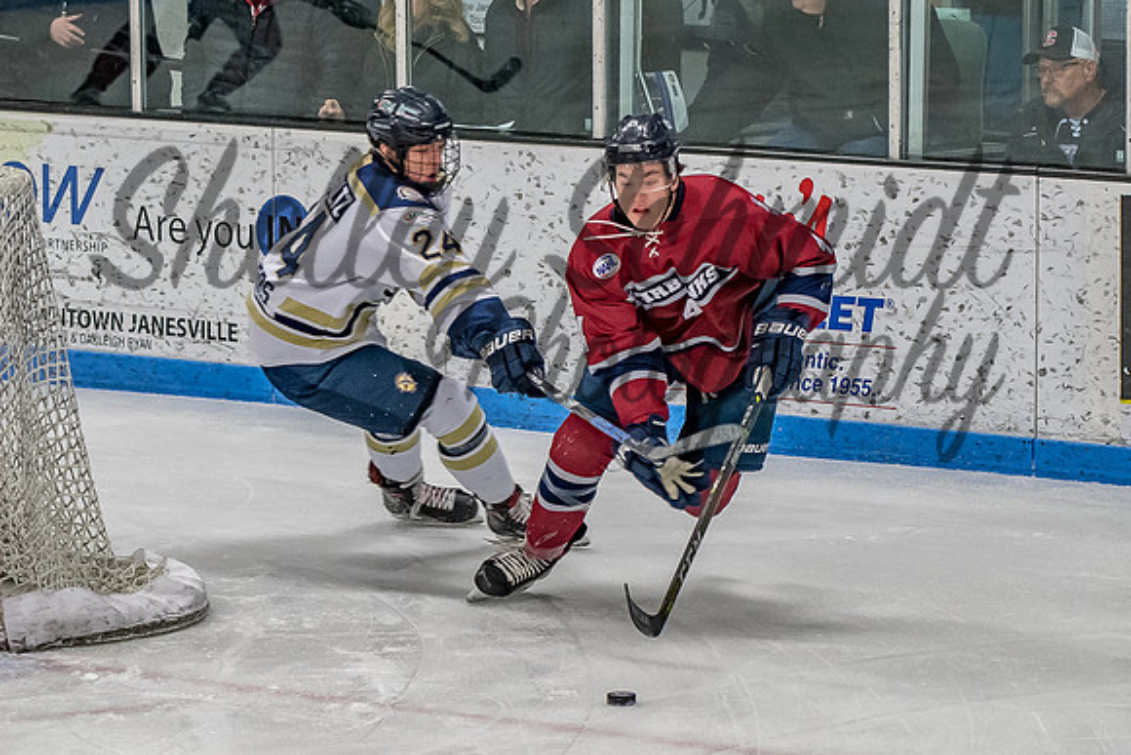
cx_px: 613
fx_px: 6645
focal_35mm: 211
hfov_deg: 9.7
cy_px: 288
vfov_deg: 6.5
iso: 1600
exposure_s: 1/800
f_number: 3.2
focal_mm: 90
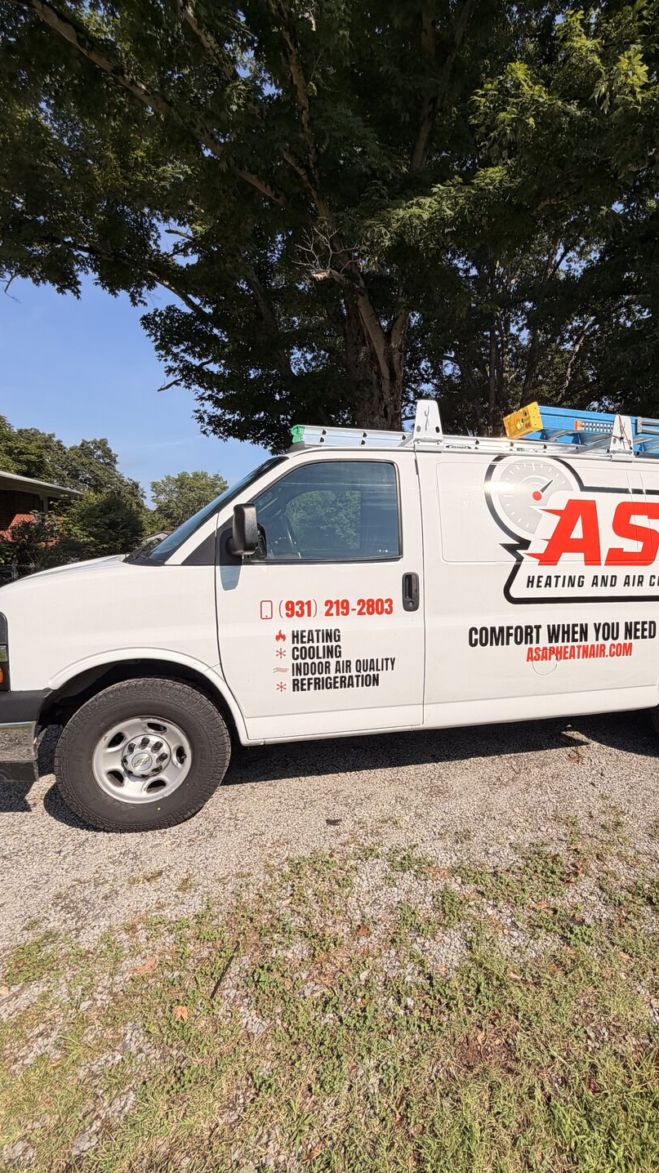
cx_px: 448
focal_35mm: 17
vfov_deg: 95.9
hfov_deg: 62.0
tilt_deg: -2.6
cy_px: 574
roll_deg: +0.1
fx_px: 528
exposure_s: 1/1068
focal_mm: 2.22
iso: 20
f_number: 2.2
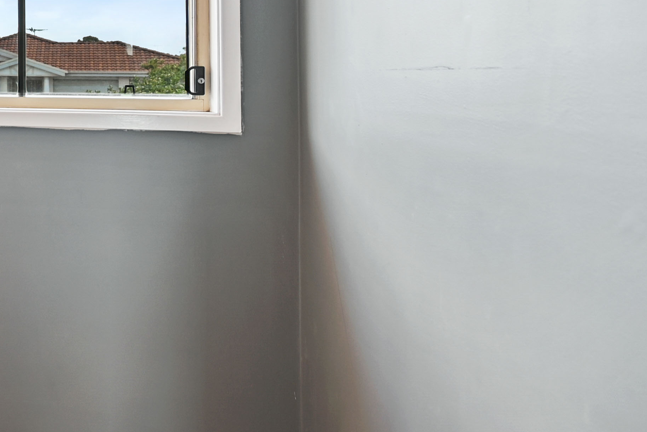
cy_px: 140
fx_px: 827
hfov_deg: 25.8
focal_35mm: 46
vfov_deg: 29.0
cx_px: -404
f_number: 4
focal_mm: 14
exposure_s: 1/2.5
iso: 100
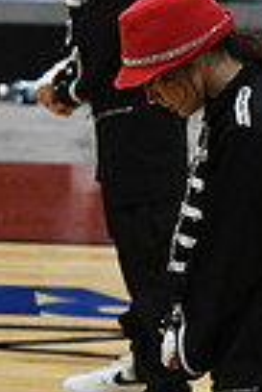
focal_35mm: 860
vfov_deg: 2.4
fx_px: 9364
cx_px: -518
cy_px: 169
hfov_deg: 1.6
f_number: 3.5
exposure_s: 1/400
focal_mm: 135
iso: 3200
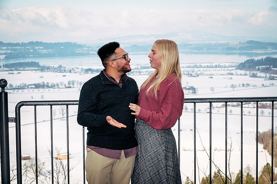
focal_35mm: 105
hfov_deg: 19.5
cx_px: 138
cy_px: 92
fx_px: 807
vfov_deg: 13.0
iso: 250
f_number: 14
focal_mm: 105
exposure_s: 1/200
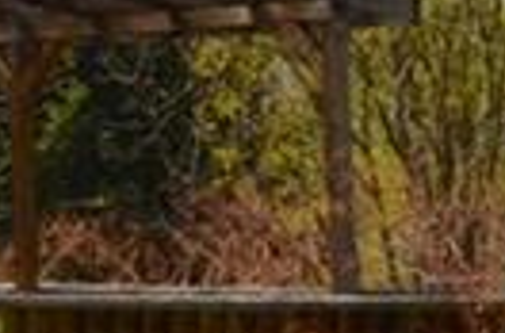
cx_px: -1090
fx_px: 4235
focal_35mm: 303
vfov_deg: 4.5
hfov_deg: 6.2
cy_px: -25
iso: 100
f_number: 10
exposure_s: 1/200
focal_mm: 26
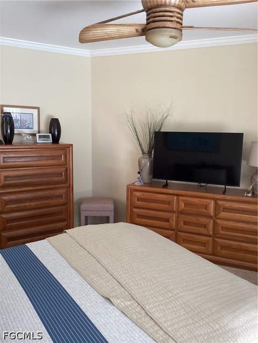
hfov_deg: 45.4
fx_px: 308
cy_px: 172
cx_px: 129
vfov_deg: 58.4
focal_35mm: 31
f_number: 2.4
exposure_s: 1/60
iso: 200
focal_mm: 3.3
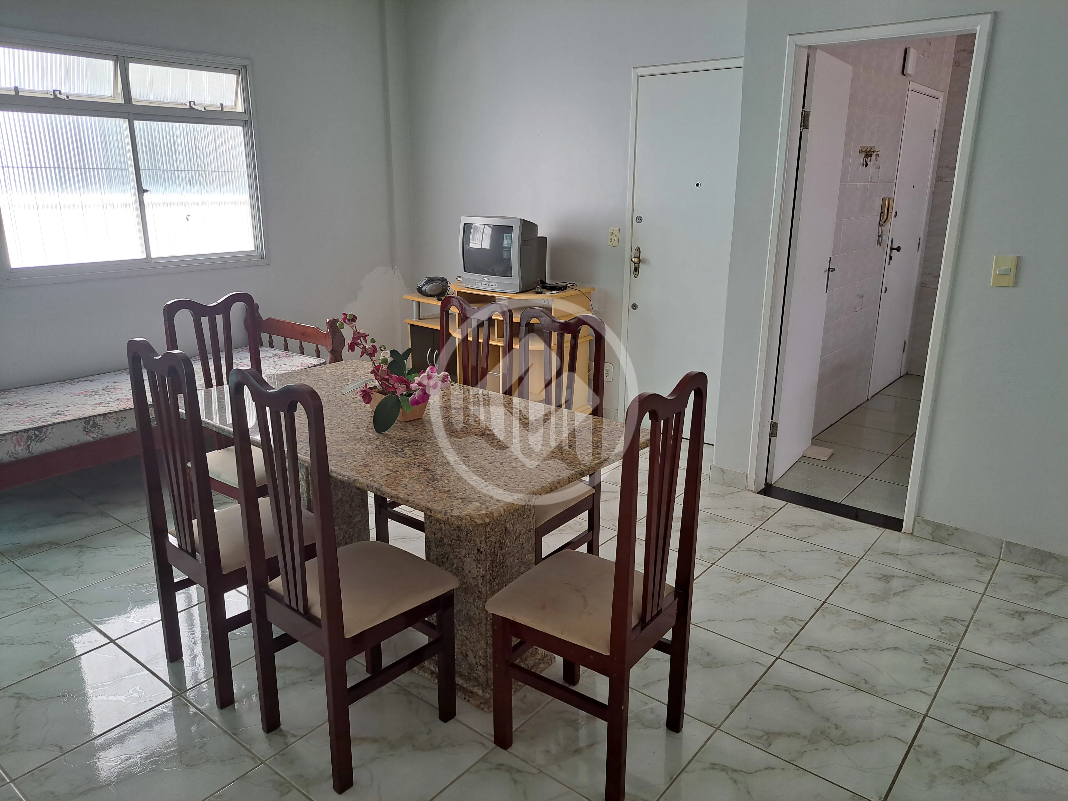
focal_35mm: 24
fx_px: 740
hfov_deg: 71.6
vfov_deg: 56.8
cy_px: 400
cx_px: 534
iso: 64
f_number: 1.8
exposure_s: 1/60
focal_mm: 5.23
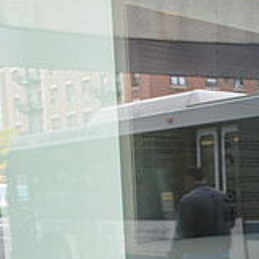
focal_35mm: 73
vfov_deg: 23.1
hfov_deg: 19.1
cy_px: 227
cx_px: 441
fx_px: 618
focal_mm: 24
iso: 640
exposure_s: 1/160
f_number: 5
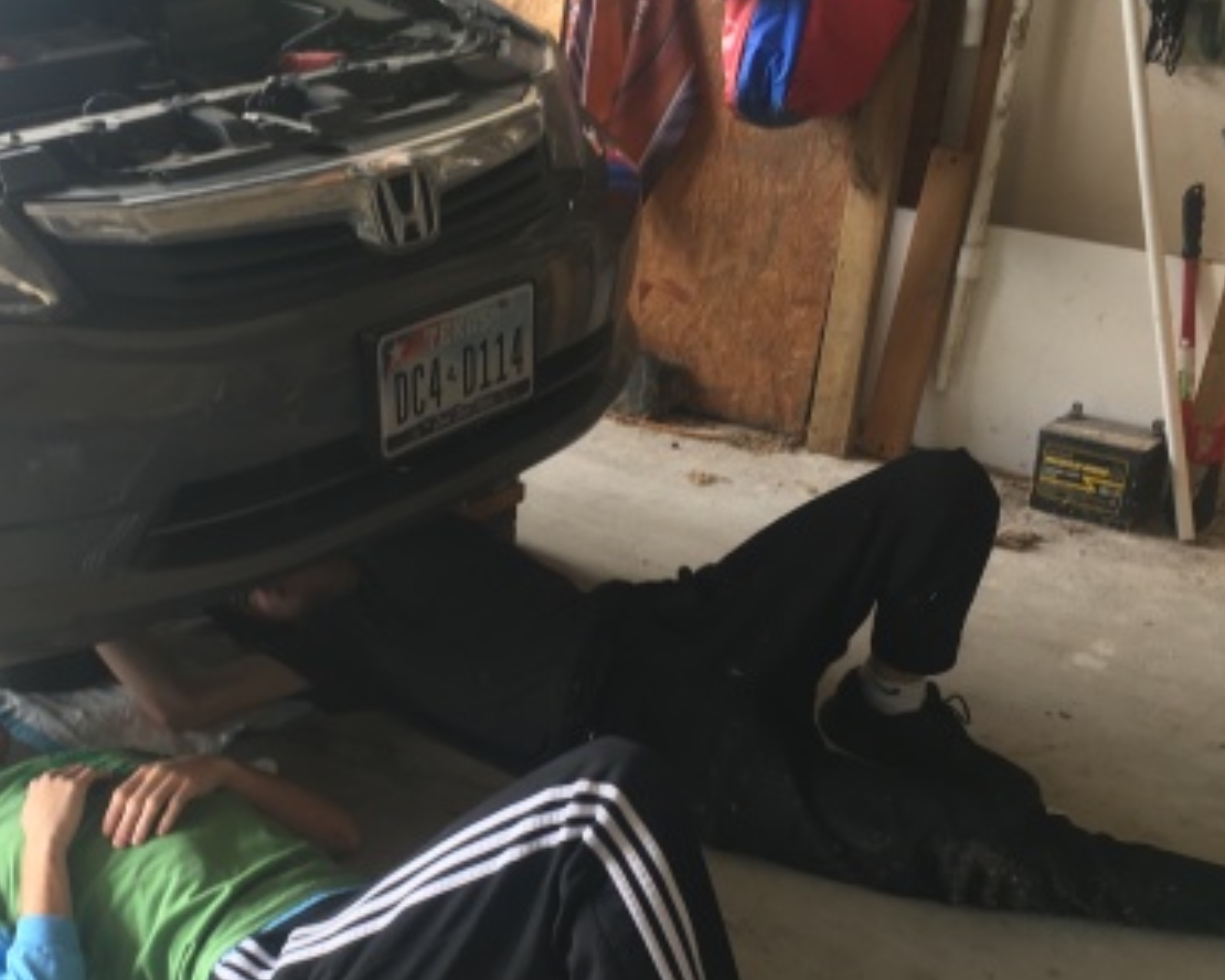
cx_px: 334
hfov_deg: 37.3
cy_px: 642
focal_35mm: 49
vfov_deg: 30.6
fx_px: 1777
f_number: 2.2
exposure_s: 1/30
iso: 25
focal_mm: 4.15
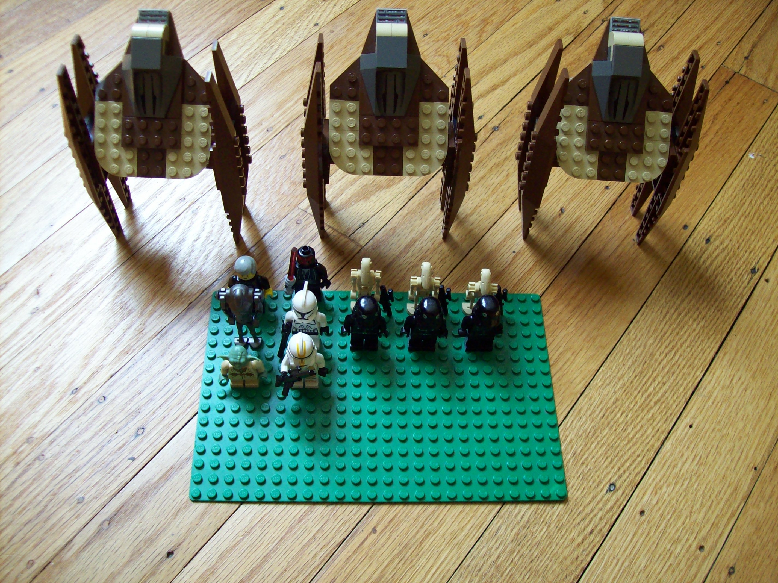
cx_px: 389
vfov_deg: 39.6
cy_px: 292
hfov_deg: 51.4
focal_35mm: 36
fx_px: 809
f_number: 2.7
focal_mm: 6
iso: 160
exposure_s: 1/21.9
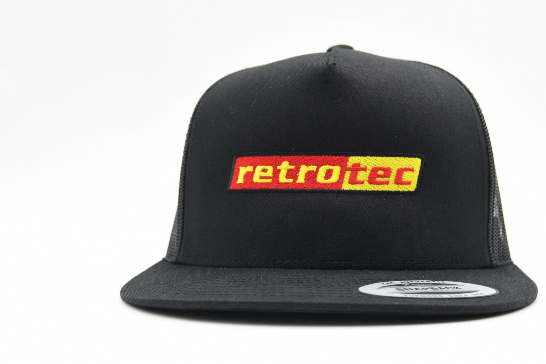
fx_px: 819
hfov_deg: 36.8
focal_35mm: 54
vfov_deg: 25.0
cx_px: 310
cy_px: 213
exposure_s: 1/100
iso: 280
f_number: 5
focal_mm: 26
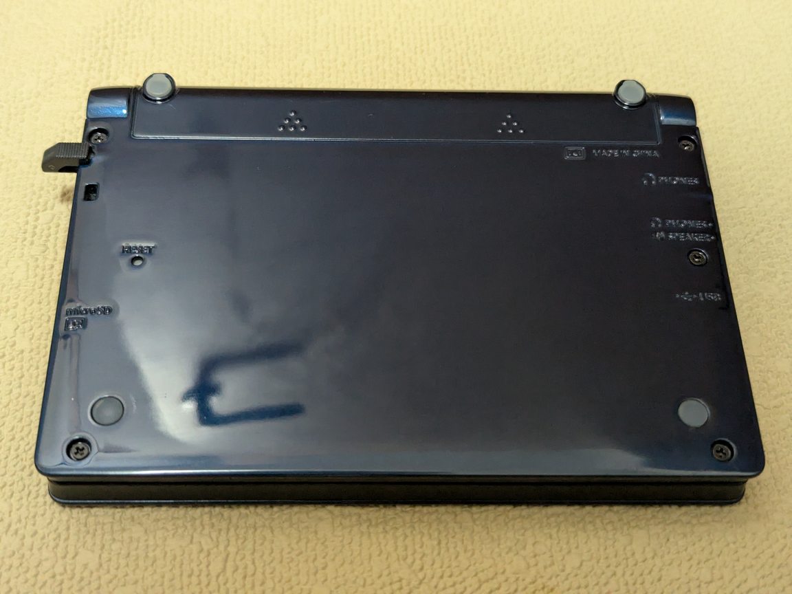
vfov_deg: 30.3
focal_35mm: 48
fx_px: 1098
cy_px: 297
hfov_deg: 39.7
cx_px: 396
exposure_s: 1/42.1
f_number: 1.85
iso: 621
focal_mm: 6.81
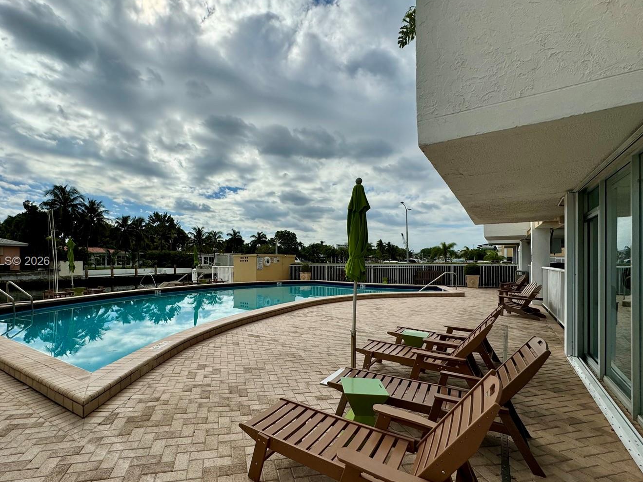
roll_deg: +0.3
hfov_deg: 90.7
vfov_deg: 74.6
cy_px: 262
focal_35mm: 17
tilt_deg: -1.1
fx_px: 316
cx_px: 288
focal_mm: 2.22
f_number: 2.2
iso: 40
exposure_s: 1/4630
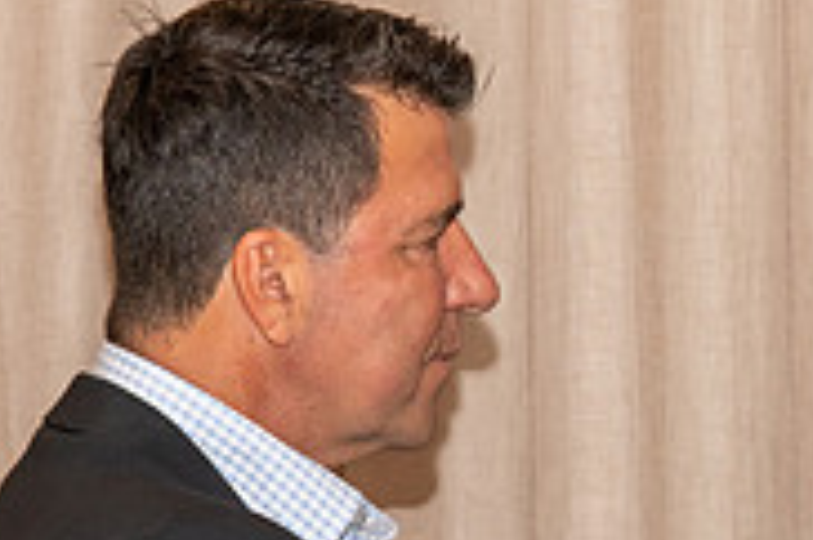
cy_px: 517
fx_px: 7536
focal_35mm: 334
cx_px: 694
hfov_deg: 6.2
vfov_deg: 4.1
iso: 800
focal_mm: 95
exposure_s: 1/60
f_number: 5.6
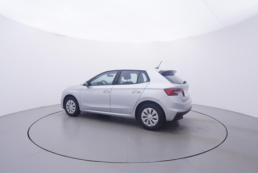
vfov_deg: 56.2
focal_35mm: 22
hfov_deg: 77.3
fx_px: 161
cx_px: 129
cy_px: 86
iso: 200
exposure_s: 1/80
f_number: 5
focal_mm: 15
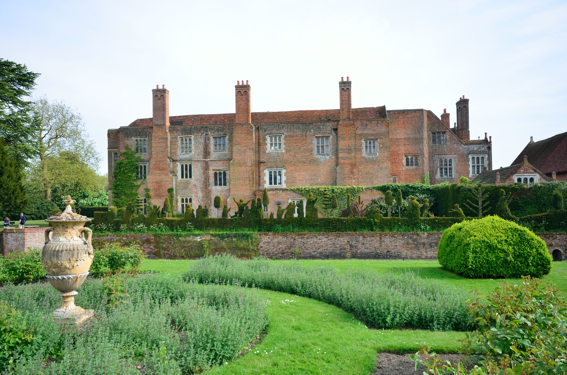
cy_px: 188
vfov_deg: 43.4
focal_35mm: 30
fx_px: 472
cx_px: 284
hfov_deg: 62.0
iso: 200
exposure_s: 1/200
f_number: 9
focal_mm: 20
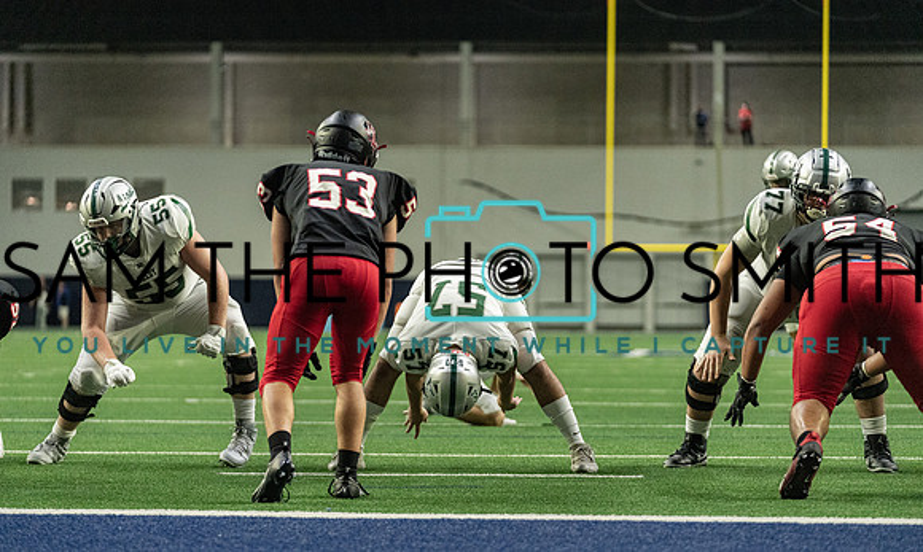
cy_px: 304
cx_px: 457
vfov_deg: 9.6
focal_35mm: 132
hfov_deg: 16.0
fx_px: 3285
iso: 6400
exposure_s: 1/1250
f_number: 2.8
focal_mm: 126
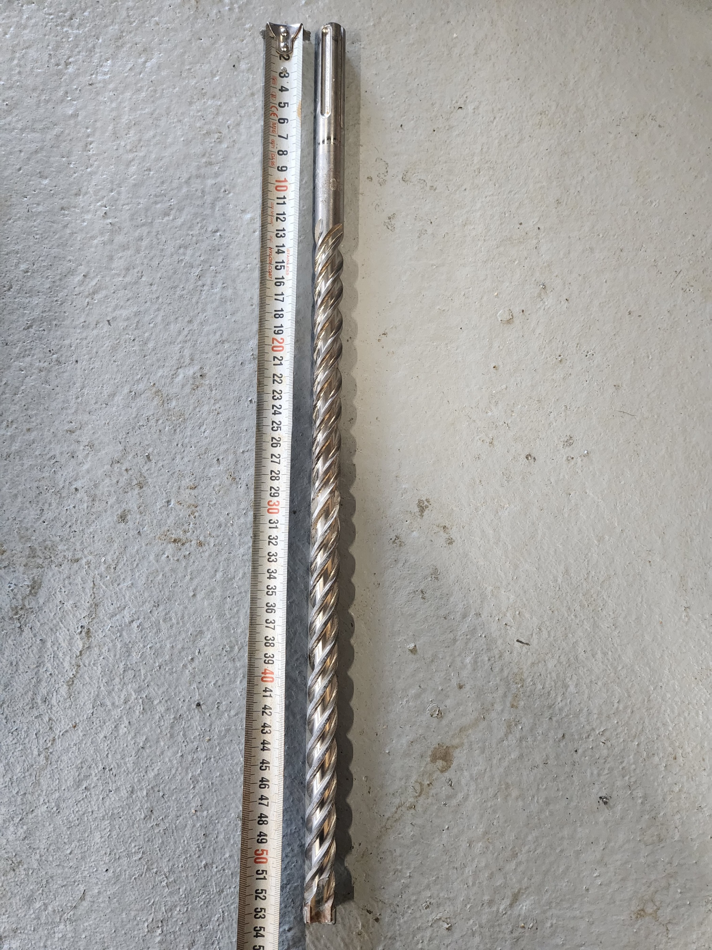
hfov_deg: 58.9
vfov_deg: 73.9
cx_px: 356
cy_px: 475
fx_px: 631
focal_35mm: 23
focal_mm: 5.4
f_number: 1.8
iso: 1000
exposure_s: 1/100
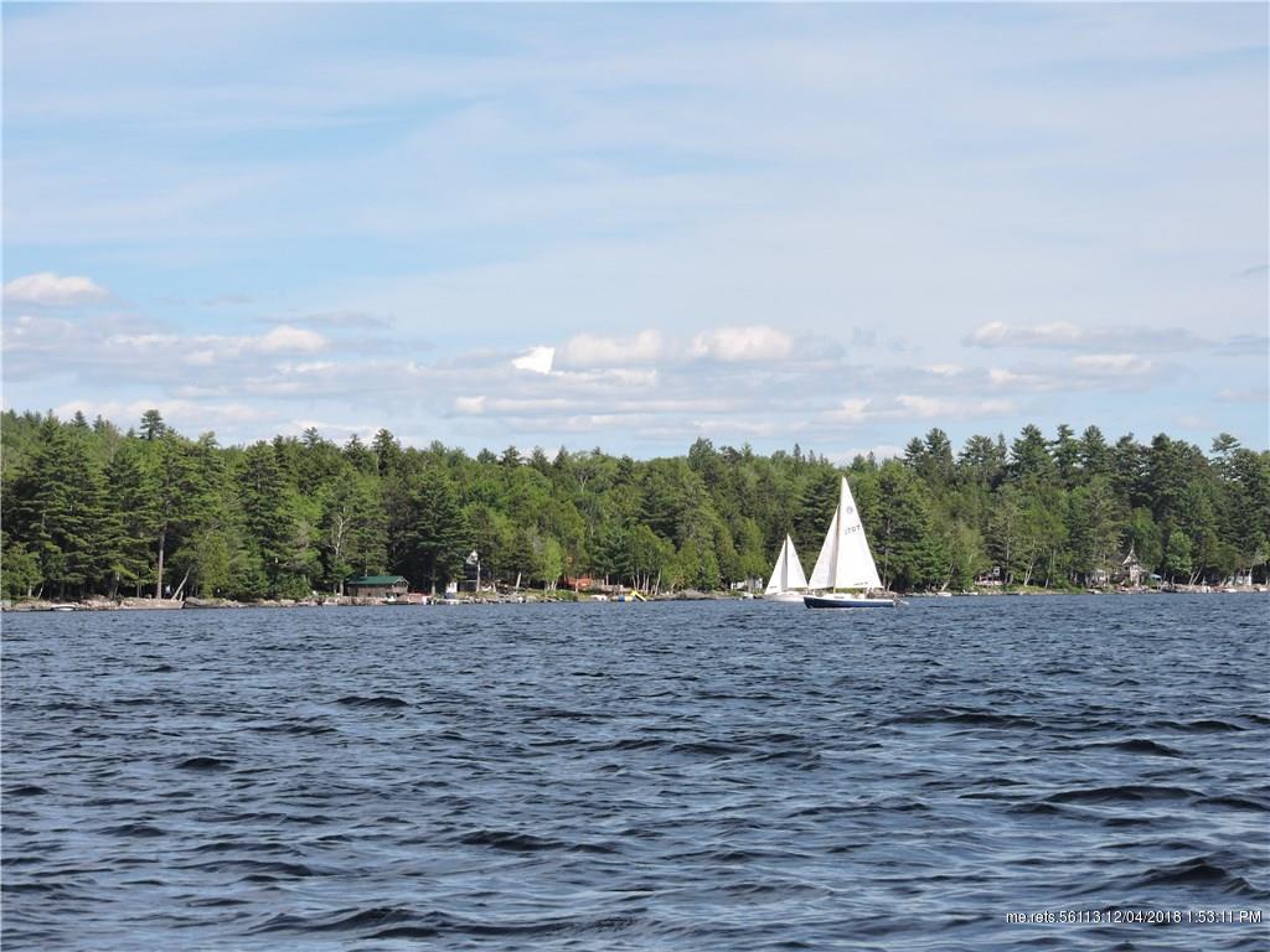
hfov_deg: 16.4
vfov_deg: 12.3
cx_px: 635
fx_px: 4403
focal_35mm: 120
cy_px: 476
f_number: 4.2
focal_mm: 21.4
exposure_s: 1/800
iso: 100
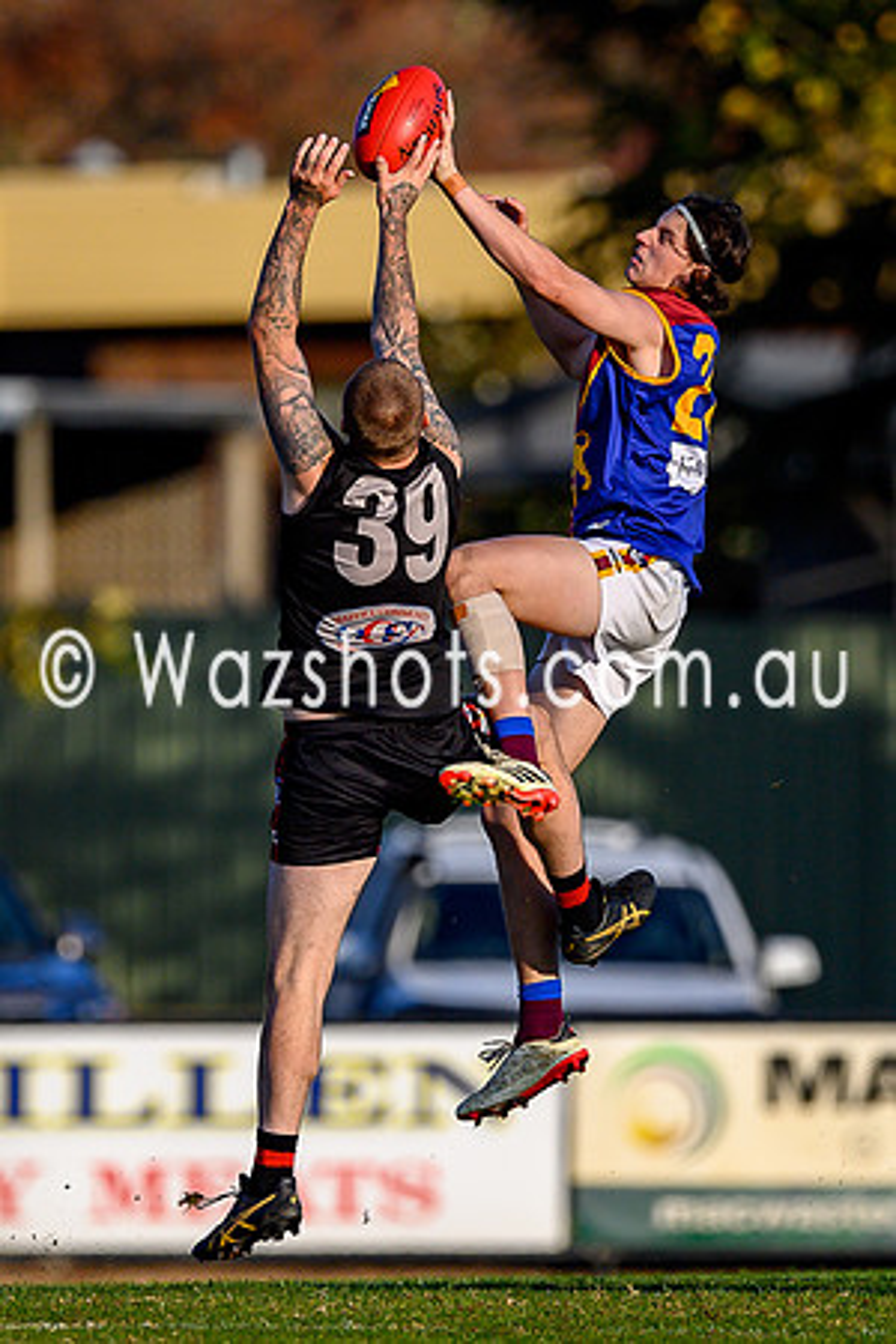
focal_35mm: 1152
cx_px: 422
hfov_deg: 1.2
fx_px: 43013
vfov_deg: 1.8
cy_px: 557
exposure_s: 1/3200
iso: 320
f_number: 4
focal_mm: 500
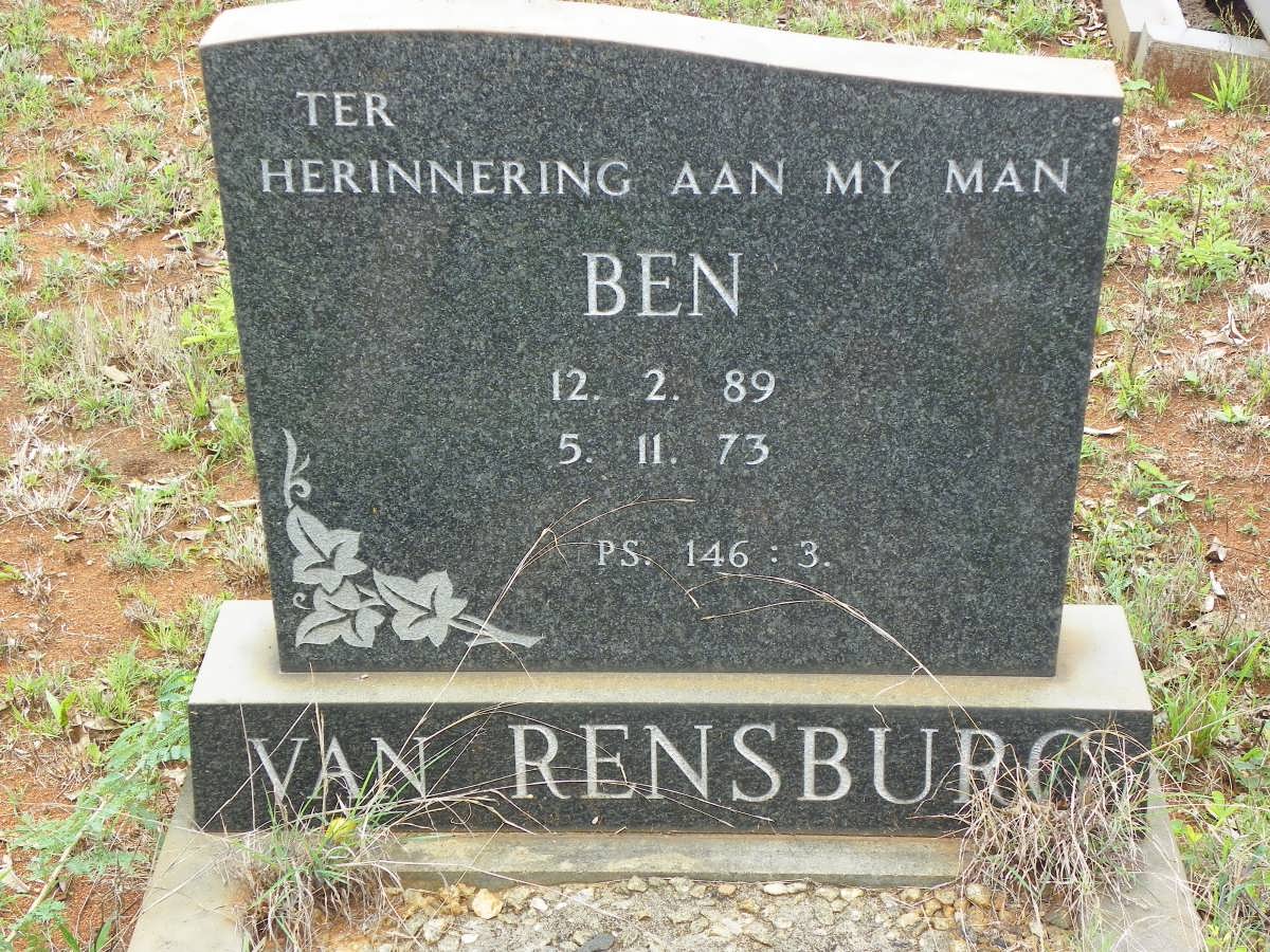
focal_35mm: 78
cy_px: 476
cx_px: 635
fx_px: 2862
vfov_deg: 18.9
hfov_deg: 25.0
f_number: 4
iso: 64
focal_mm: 13.8
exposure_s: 1/80
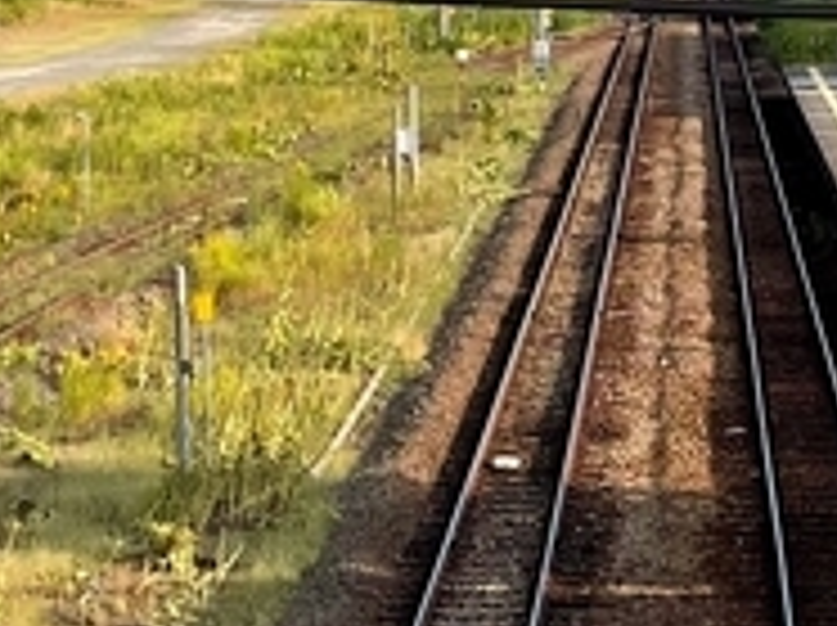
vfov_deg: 8.8
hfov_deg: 11.6
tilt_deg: -4.4
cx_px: 945
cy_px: 252
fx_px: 4057
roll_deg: +0.2
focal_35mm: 168
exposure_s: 1/1916
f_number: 1.6
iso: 32
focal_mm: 4.2
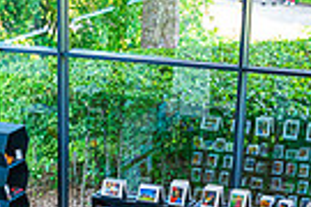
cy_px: 367
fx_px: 1114
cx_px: 85
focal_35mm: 129
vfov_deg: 10.1
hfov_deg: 15.8
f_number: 6.3
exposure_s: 1/125
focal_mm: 30
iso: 3200
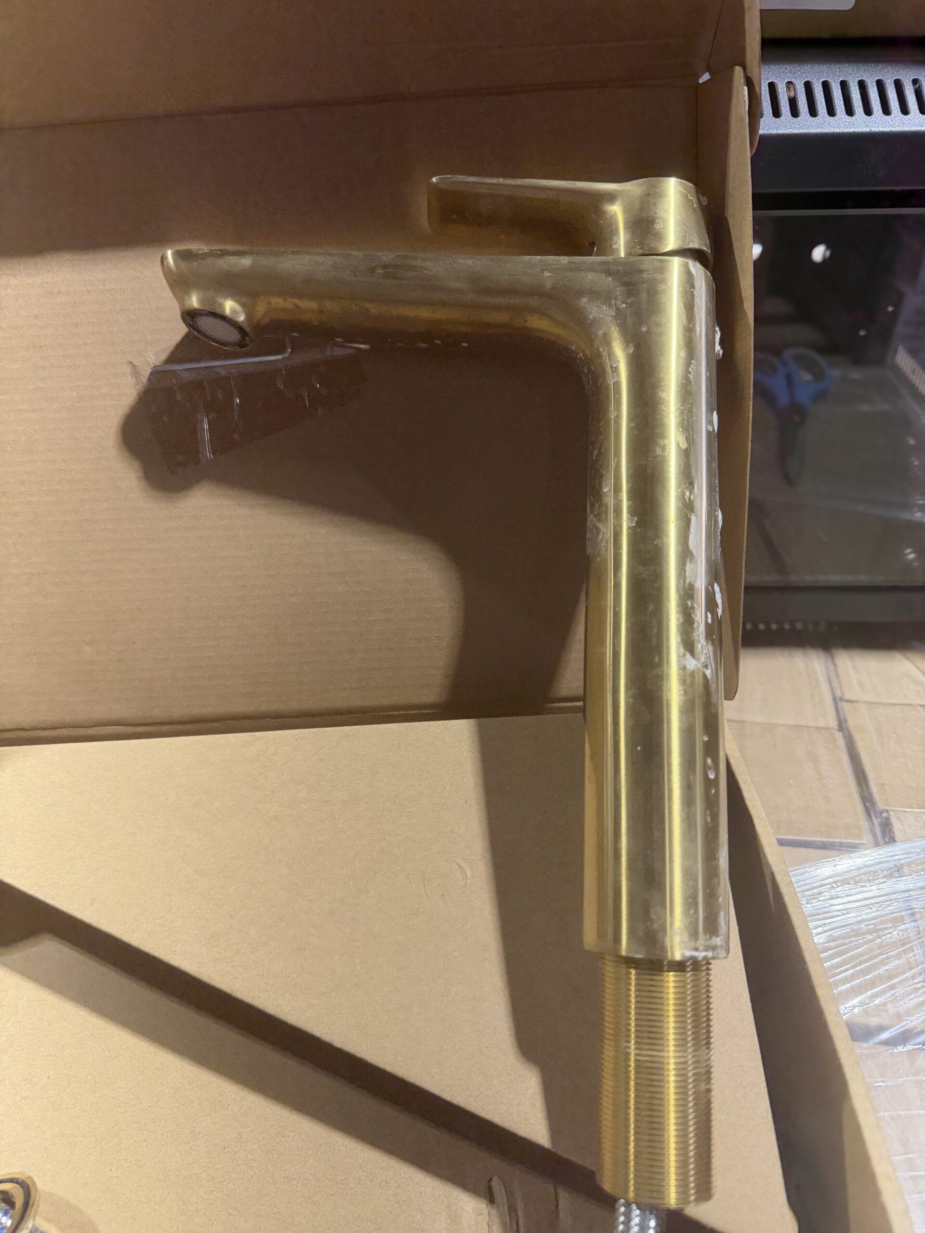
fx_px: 855
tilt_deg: -37.5
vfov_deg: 71.6
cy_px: 616
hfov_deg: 56.8
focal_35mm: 24
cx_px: 462
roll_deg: +1.6
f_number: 1.78
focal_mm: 6.76
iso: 250
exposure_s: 1/100
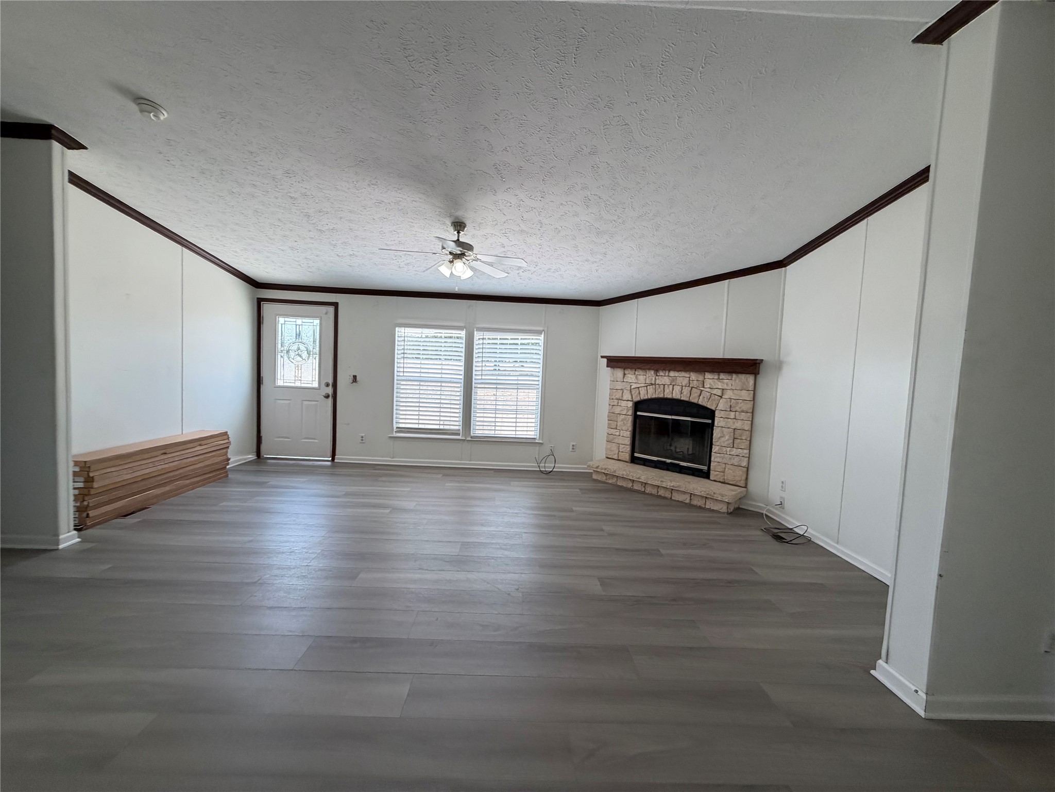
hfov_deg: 102.1
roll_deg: -1.6
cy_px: 396
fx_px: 427
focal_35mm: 14
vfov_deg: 85.7
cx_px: 528
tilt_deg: -7.8
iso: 80
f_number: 2.2
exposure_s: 1/120
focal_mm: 2.22
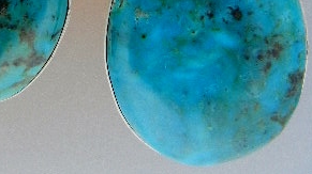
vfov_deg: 15.2
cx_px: 93
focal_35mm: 72
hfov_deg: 29.1
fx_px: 595
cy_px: -105
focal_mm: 5.4
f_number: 3.5
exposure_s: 1/17.6
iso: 400
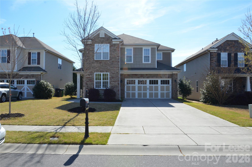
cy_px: 84
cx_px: 126
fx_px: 189
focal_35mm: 27
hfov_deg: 67.5
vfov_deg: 47.7
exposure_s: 1/800
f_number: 14
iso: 1000
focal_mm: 18
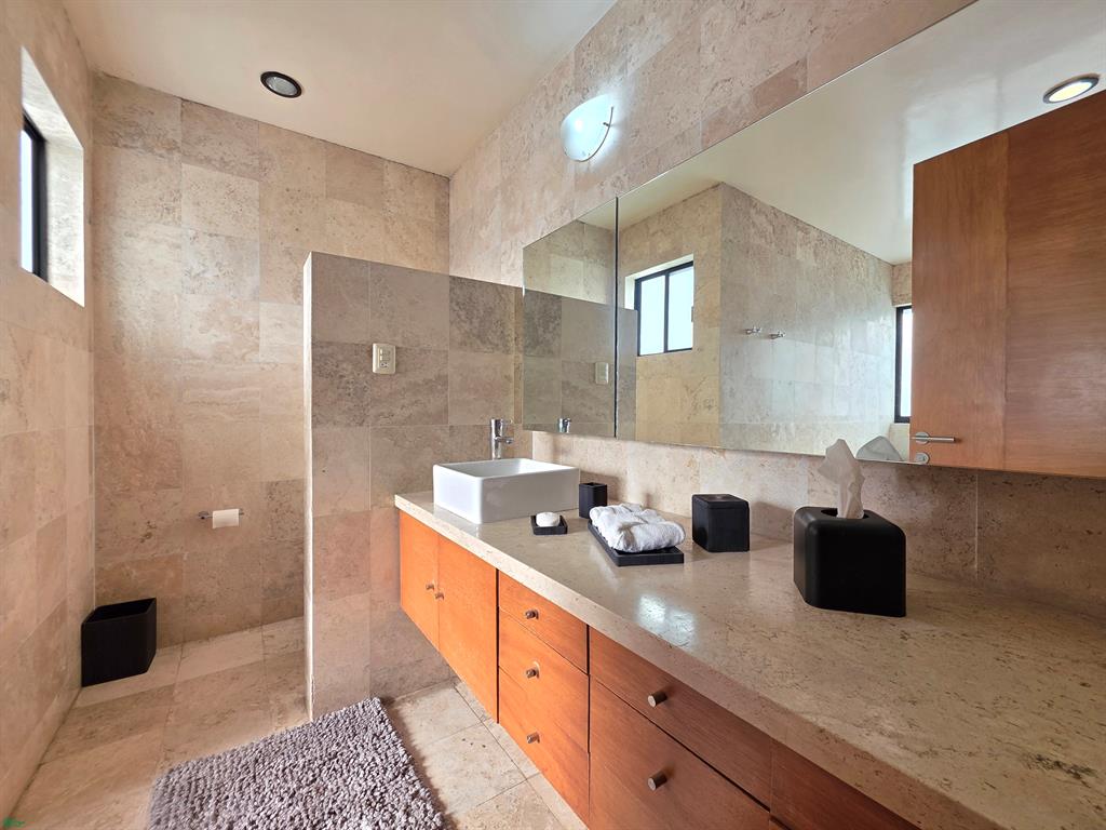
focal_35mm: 13
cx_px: 553
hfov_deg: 106.2
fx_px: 415
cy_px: 415
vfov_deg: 89.9
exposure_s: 1/120
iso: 40
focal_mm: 2.2
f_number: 1.9
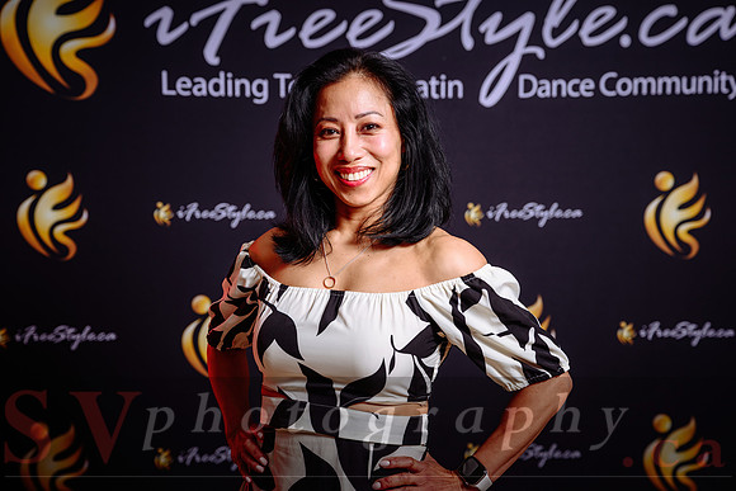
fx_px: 1329
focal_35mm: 65
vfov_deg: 20.9
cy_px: 246
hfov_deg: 31.0
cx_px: 368
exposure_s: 1/160
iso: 100
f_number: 3.5
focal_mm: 65
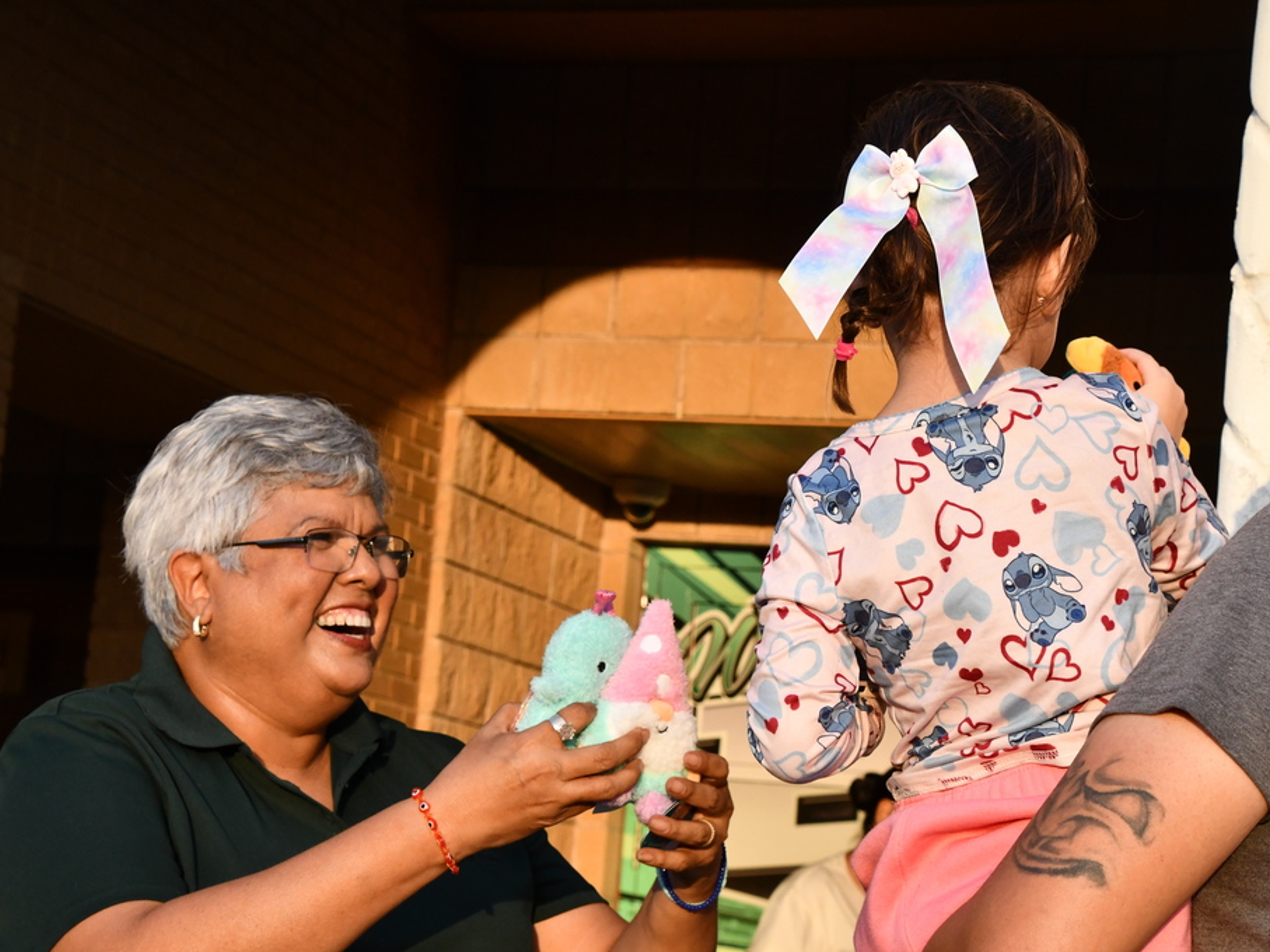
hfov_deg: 19.5
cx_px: 646
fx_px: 3705
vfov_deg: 14.6
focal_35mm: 101
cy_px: 475
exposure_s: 1/640
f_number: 13
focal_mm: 62
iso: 1600
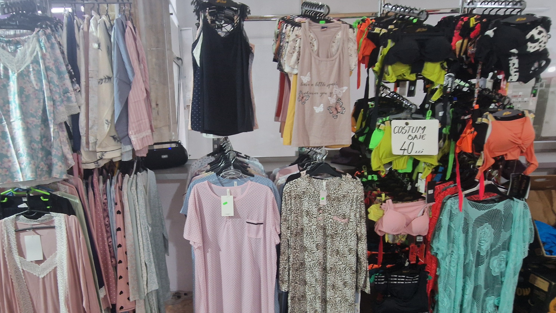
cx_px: 224
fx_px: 280
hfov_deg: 88.5
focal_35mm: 19
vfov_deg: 57.8
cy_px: 189
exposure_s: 1/33
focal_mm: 2.2
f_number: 2.2
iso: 320
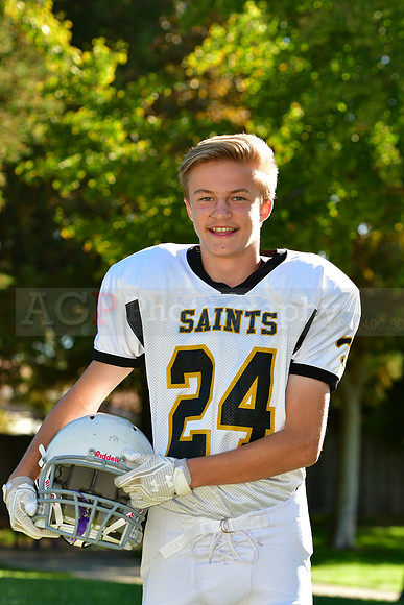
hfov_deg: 9.3
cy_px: 302
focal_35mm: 147
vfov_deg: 14.0
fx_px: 2473
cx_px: 202
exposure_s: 1/1000
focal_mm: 98
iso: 400
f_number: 4.5
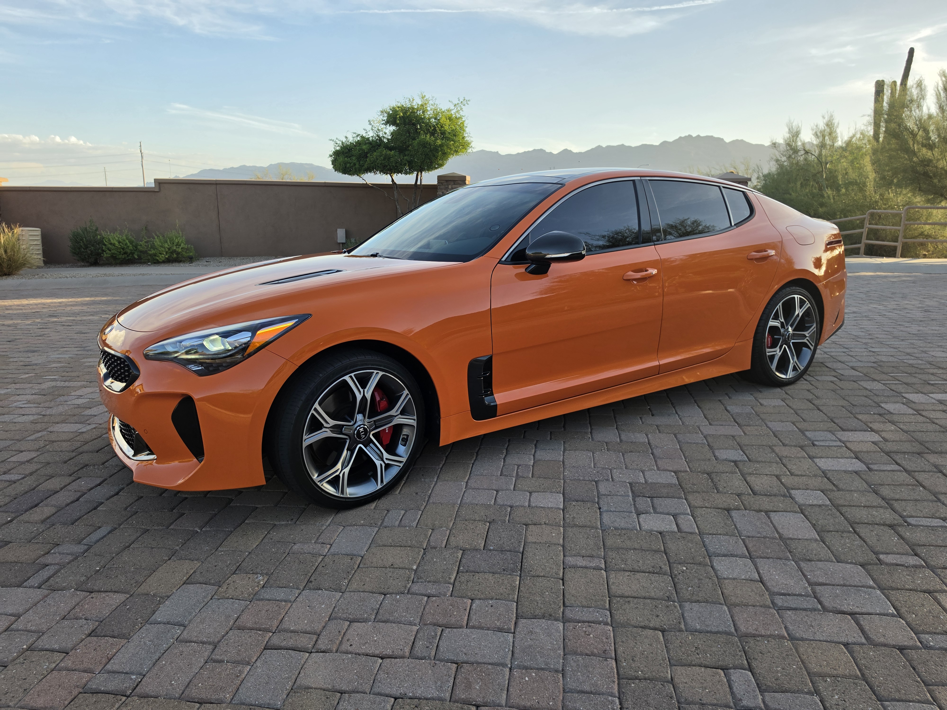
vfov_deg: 58.9
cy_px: 355
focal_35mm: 23
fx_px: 629
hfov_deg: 73.9
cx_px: 474
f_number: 1.4
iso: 64
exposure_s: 1/2921
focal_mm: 6.5
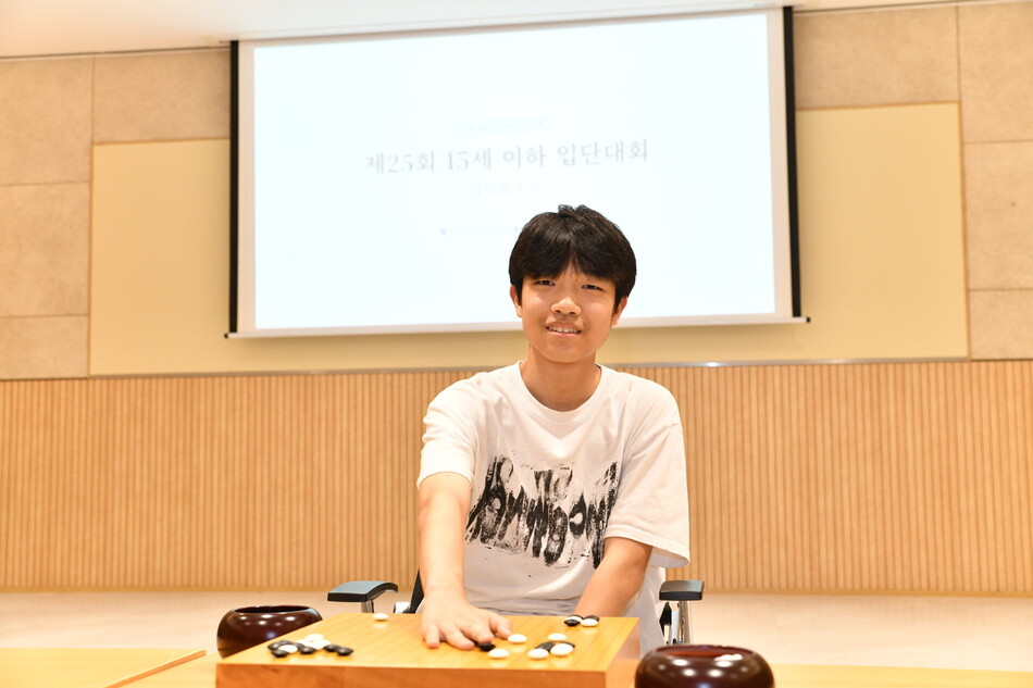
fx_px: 1377
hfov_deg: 41.1
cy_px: 344
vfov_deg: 28.1
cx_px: 516
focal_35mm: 48
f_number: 4
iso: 800
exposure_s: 1/80
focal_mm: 48
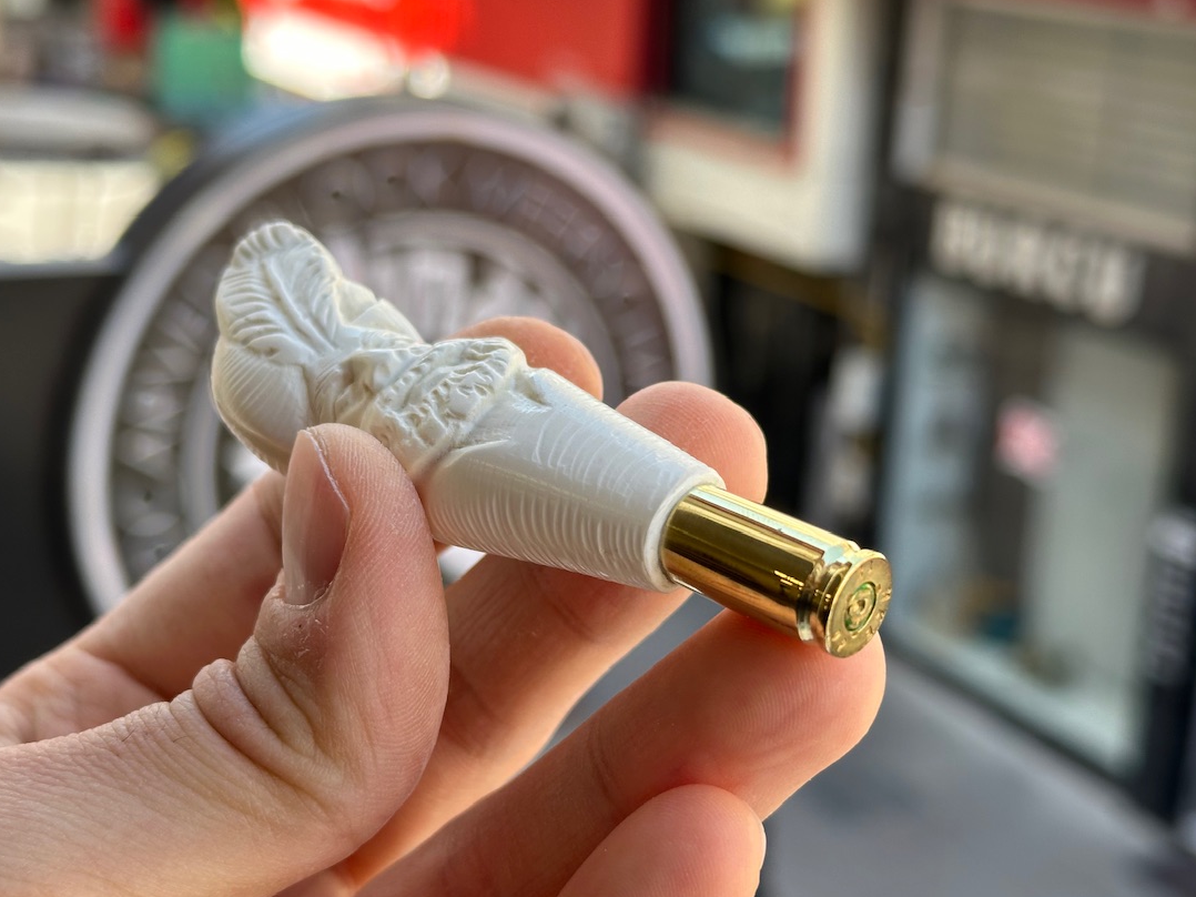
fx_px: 1969
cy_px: 439
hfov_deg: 33.8
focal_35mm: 57
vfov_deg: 25.6
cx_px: 572
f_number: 1.78
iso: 64
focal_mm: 6.86
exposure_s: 1/380
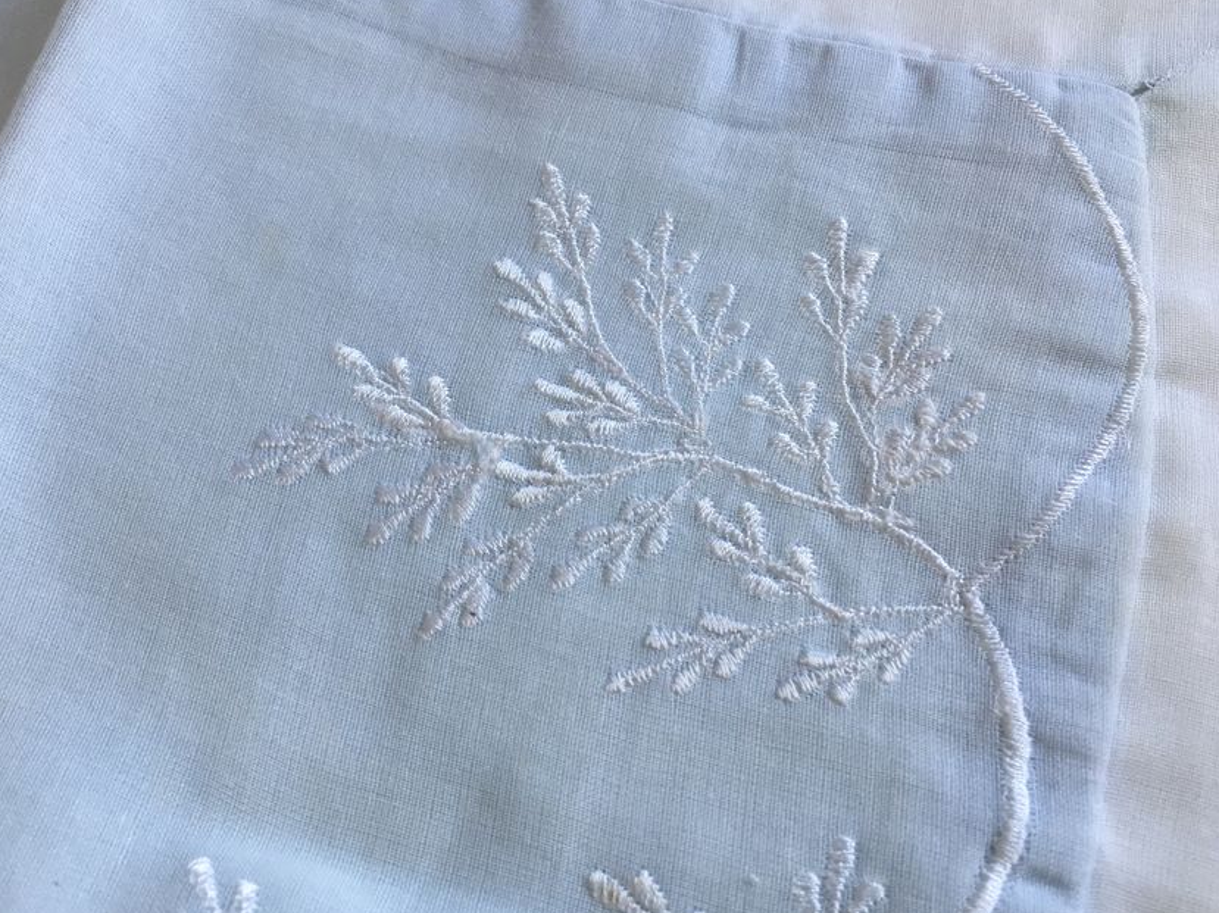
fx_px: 1232
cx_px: 547
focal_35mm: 35
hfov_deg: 52.6
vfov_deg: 40.6
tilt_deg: -67.1
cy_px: 495
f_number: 2.2
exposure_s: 1/33
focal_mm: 4.15
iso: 64
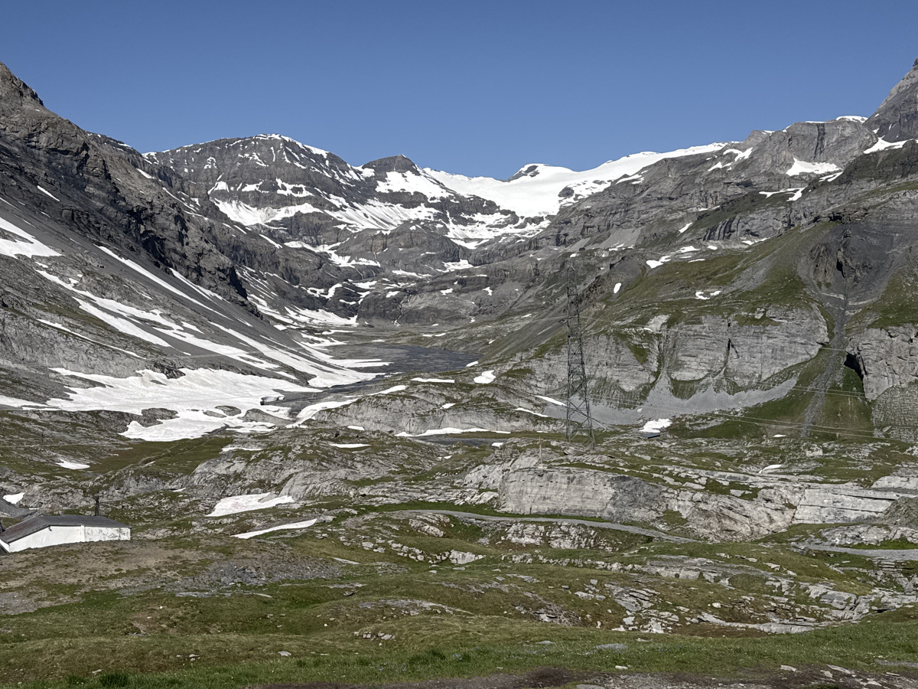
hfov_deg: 46.6
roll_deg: +2.8
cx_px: 373
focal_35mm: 40
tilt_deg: +2.2
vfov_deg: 35.9
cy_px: 296
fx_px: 1061
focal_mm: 6.76
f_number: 1.78
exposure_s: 1/9009
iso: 80
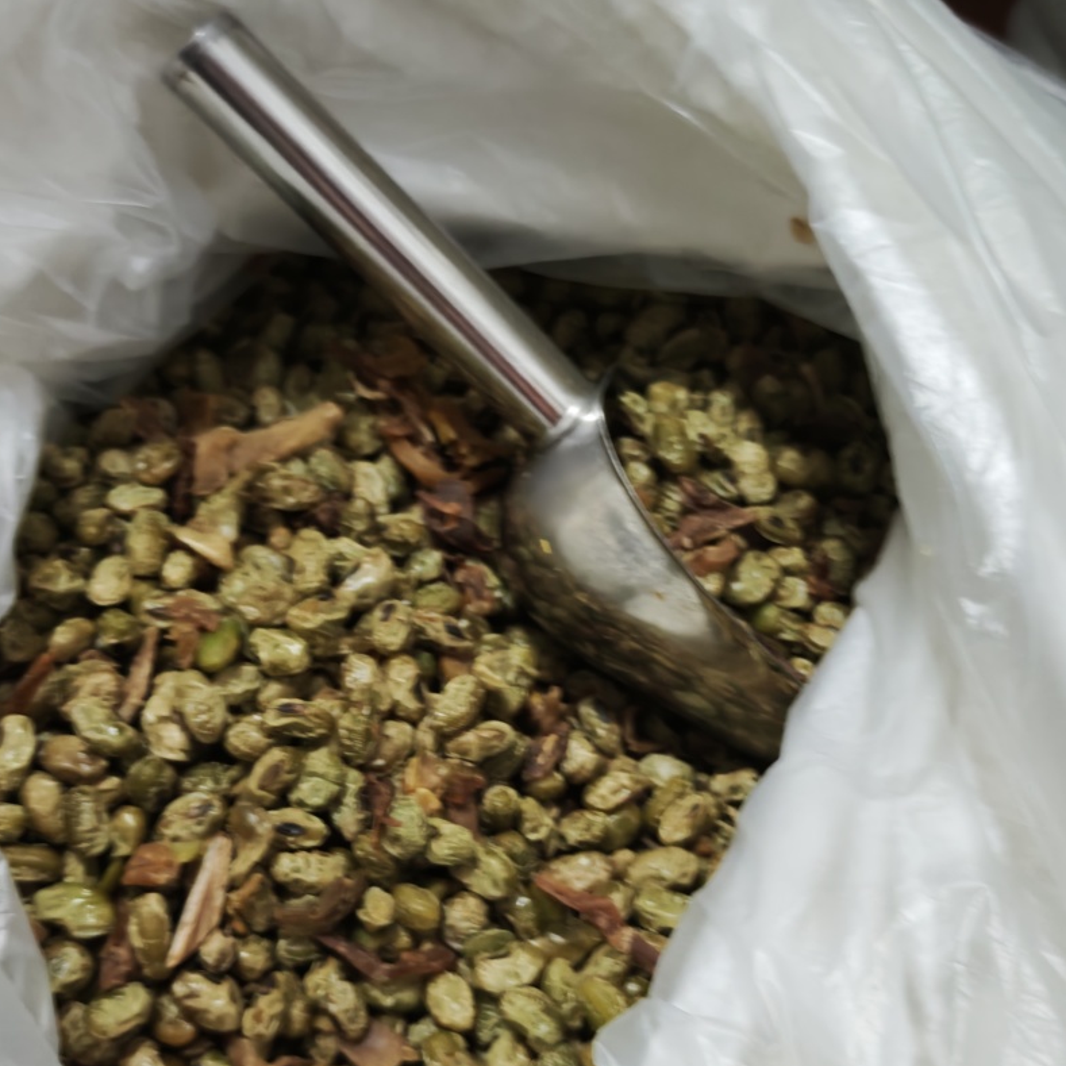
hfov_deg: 34.7
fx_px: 1707
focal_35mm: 49
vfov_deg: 34.7
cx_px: 531
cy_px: 575
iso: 1250
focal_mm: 8.72
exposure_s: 1/25
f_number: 1.63
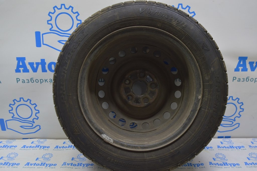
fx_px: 235
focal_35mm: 33
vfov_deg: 39.9
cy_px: 86
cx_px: 128
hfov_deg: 57.3
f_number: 5.6
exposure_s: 1/20
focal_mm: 22
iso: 400
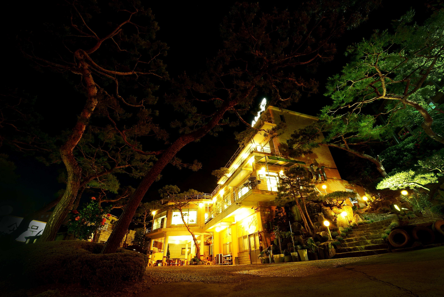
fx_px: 173
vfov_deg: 81.3
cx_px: 222
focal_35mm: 14
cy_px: 148
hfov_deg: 104.2
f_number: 8
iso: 320
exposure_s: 4
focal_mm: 14
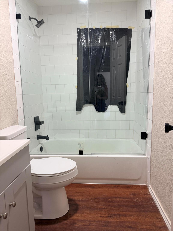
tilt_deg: -8.3
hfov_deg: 56.8
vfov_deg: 71.6
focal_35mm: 24
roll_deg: +0.7
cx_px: 86
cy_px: 116
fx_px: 160
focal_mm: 6.76
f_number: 1.78
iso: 125
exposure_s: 1/60
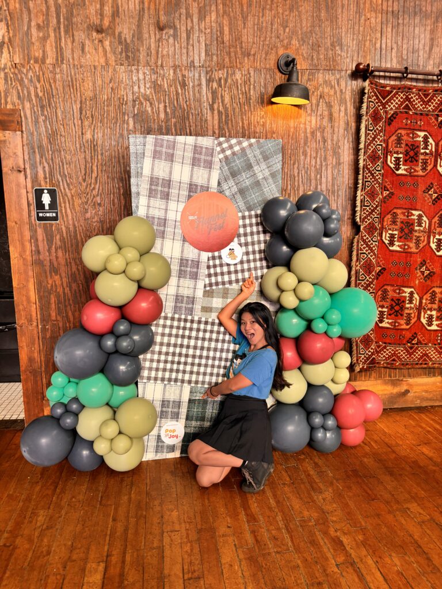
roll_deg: +1.1
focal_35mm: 26
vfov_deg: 67.3
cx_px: 221
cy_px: 294
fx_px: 443
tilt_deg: -9.4
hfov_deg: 53.1
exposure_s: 1/120
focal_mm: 5.96
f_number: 1.6
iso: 100
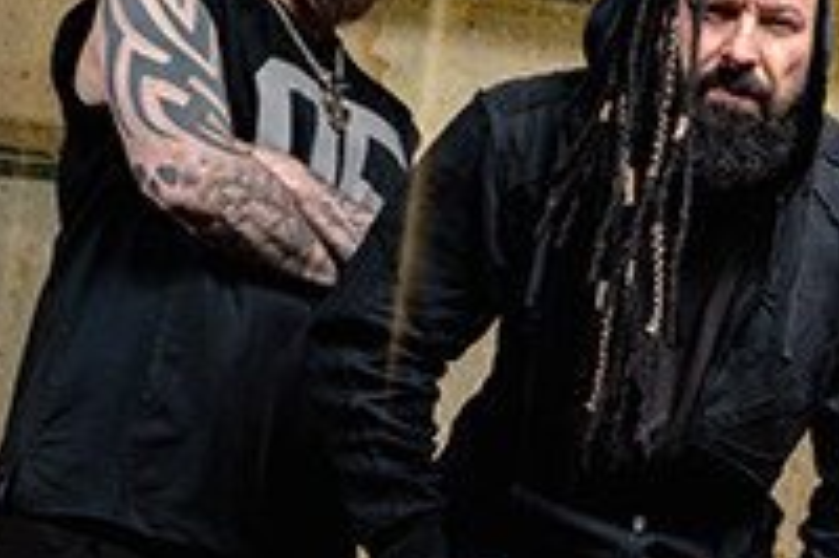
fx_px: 1677
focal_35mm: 72
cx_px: 1028
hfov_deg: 25.1
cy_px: 482
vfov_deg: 18.6
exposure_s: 1/125
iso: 200
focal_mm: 24
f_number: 6.3
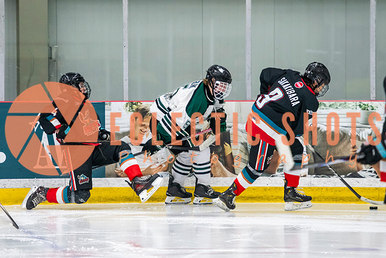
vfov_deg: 5.4
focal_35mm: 252
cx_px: 185
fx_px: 2706
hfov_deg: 8.2
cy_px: 103
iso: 2000
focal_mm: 170
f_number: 3.2
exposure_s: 1/640
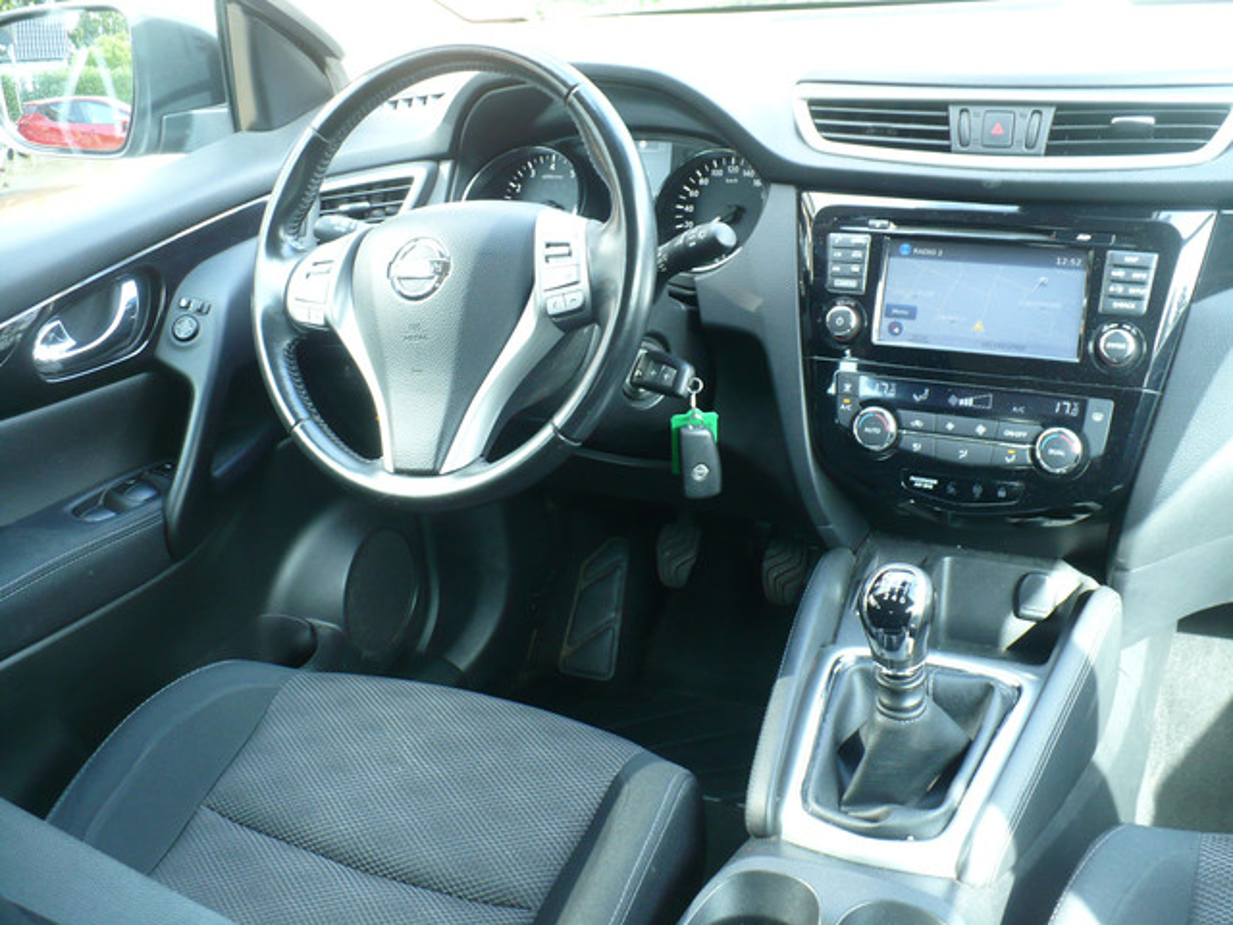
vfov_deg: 38.7
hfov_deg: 50.1
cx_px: 616
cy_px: 462
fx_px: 1318
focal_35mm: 37
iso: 160
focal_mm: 6.1
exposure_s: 1/30
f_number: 2.8
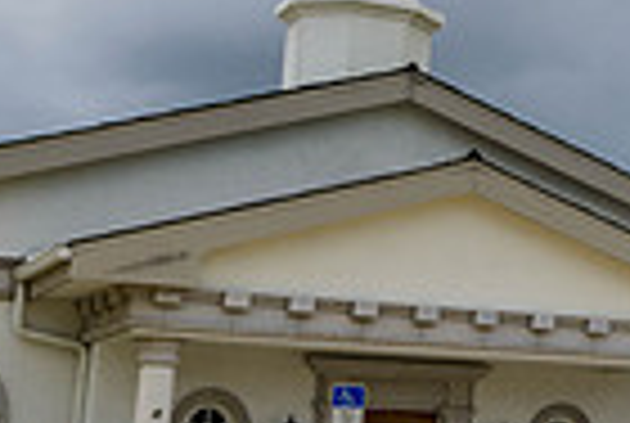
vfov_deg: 12.1
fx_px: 1982
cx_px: 981
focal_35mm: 113
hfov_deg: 16.3
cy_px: 101
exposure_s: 1/320
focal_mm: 27
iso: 100
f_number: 10
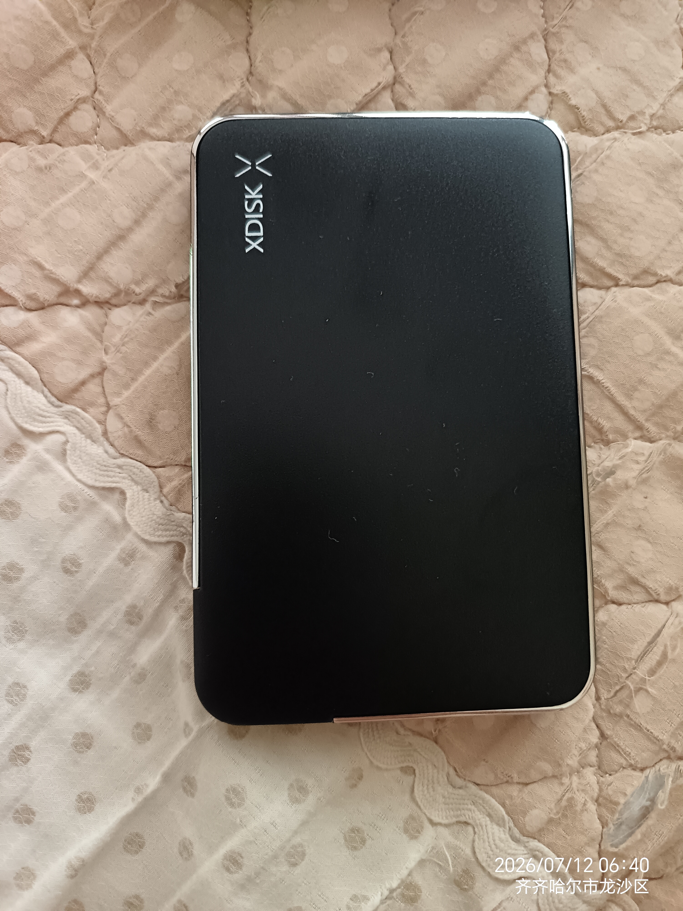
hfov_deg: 56.8
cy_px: 456
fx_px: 631
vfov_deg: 71.6
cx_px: 342
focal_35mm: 24
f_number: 1.75
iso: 6375
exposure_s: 1/16.7
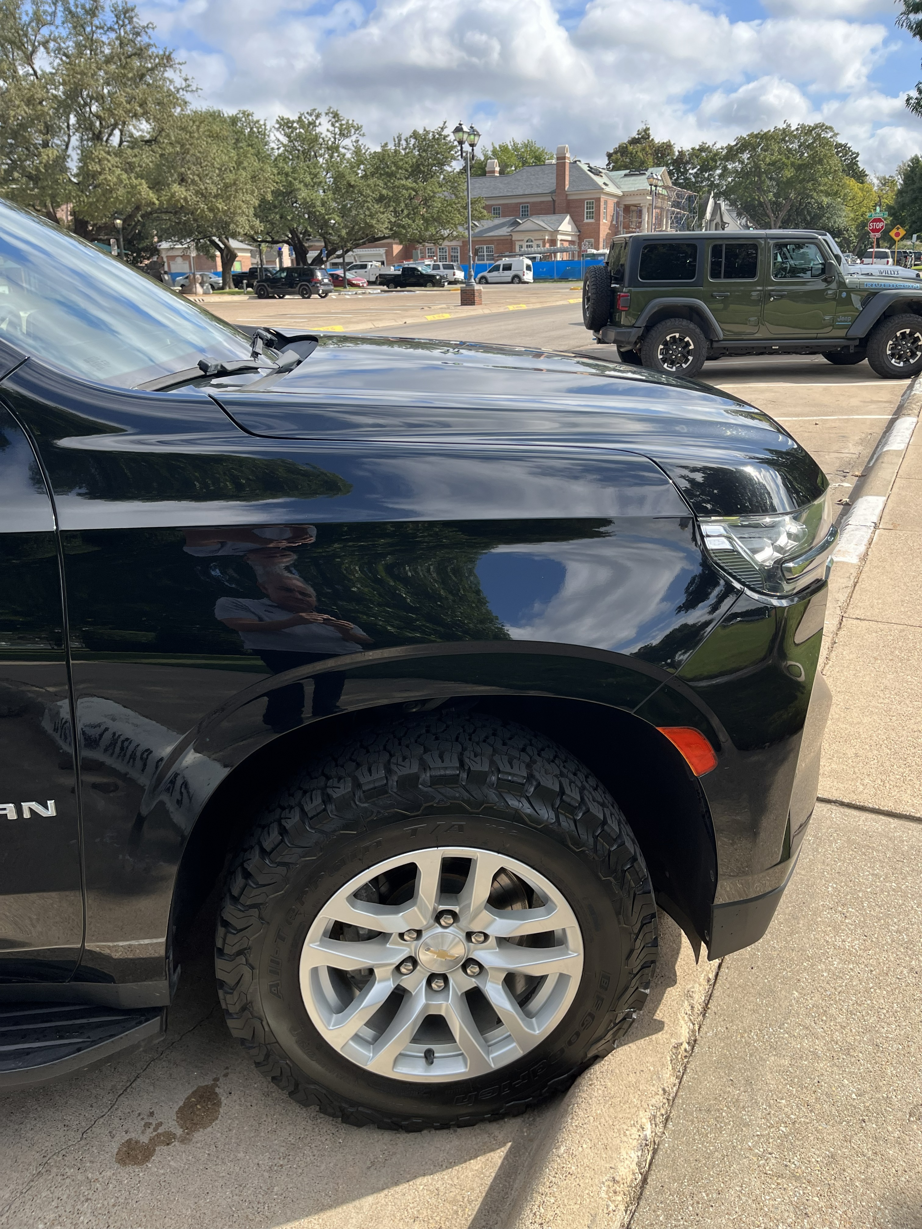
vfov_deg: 67.3
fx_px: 923
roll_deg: +0.3
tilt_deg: -18.8
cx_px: 461
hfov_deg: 53.1
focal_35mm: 26
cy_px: 614
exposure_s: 1/1252
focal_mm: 5.1
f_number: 1.6
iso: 50
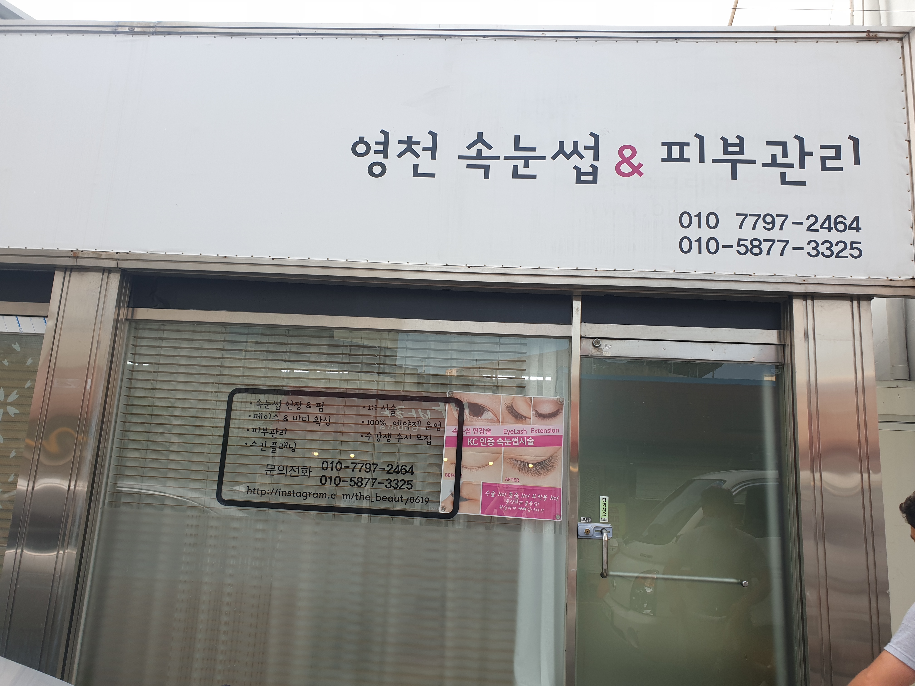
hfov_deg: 67.3
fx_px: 687
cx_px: 458
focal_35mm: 26
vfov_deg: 53.1
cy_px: 343
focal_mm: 4.3
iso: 50
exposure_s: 1/232
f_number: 2.4
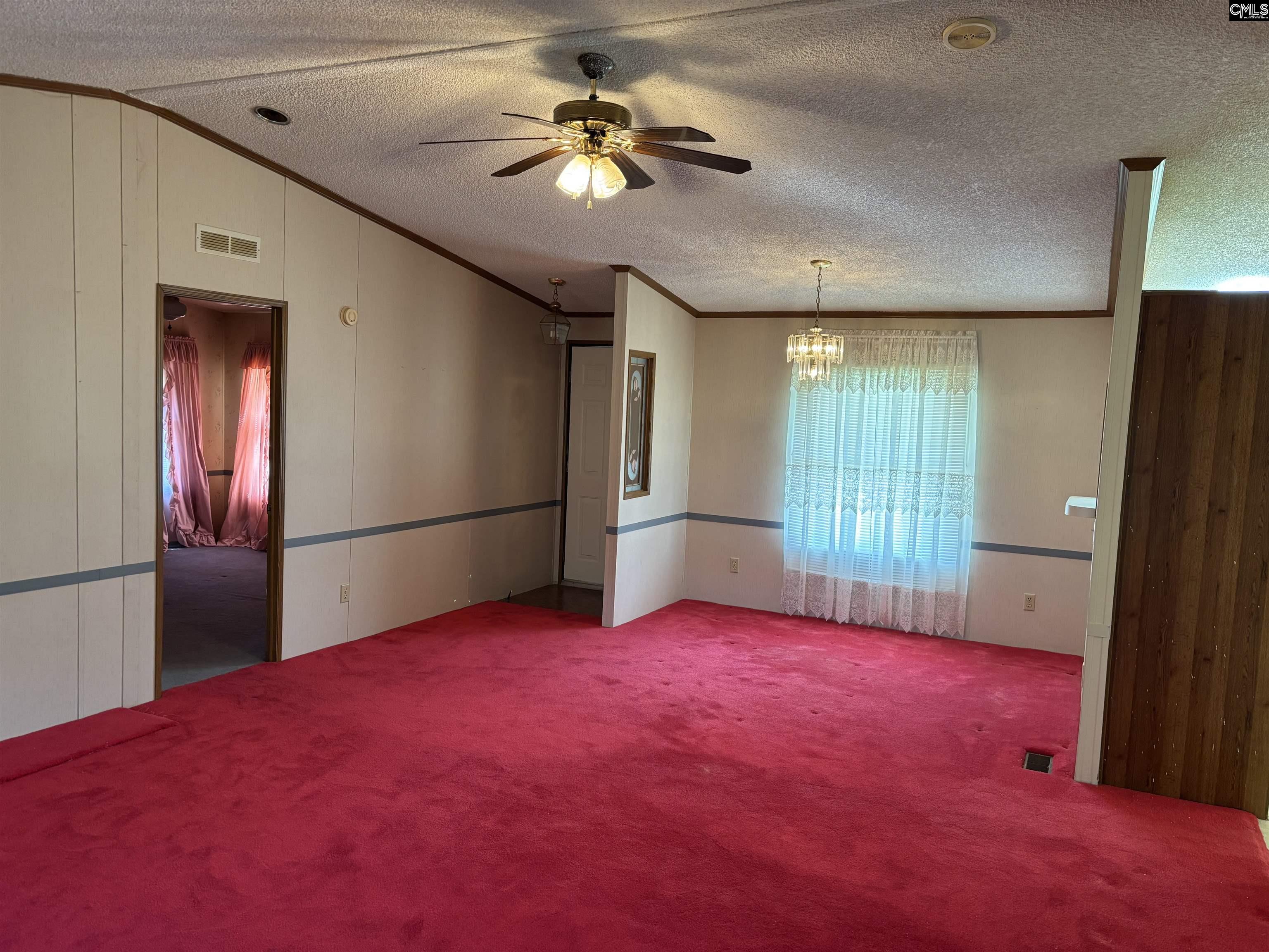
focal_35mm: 26
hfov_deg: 67.3
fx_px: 953
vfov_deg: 53.1
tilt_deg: -5.1
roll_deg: -1.8
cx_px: 634
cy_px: 476
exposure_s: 1/60
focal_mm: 5.96
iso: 160
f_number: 1.6
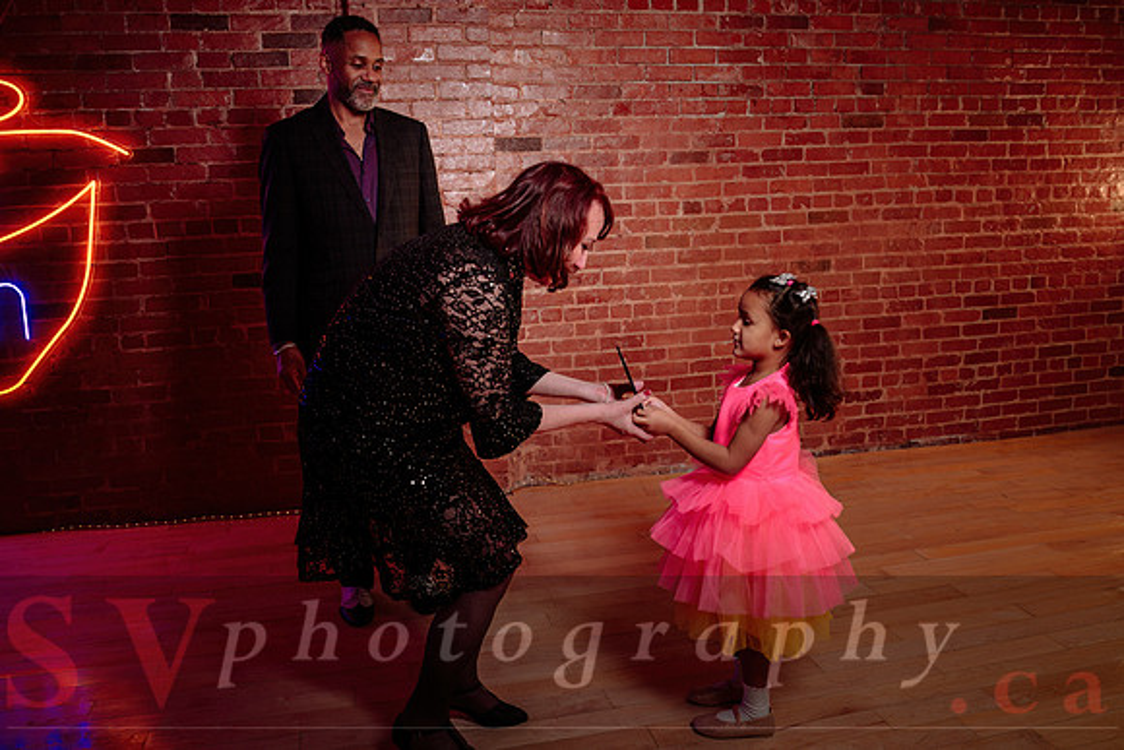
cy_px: 373
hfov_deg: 62.7
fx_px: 923
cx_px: 581
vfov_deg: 44.2
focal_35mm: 30
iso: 500
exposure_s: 1/200
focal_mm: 28
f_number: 3.2
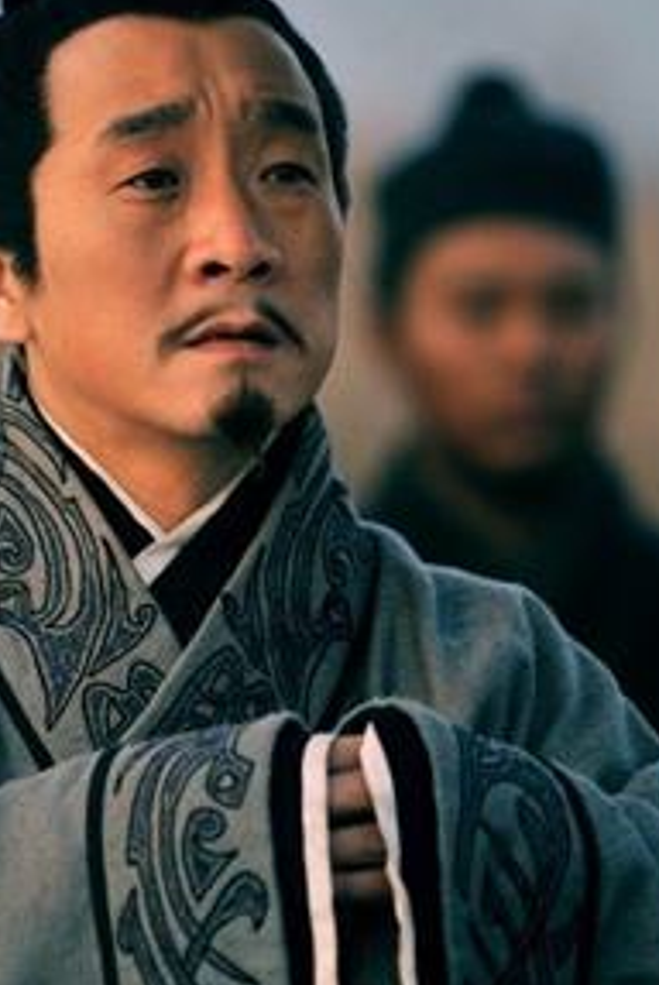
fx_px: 9724
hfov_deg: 3.9
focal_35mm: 355
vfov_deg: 5.8
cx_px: 268
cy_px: 429
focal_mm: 200
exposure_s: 1/320
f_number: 2.8
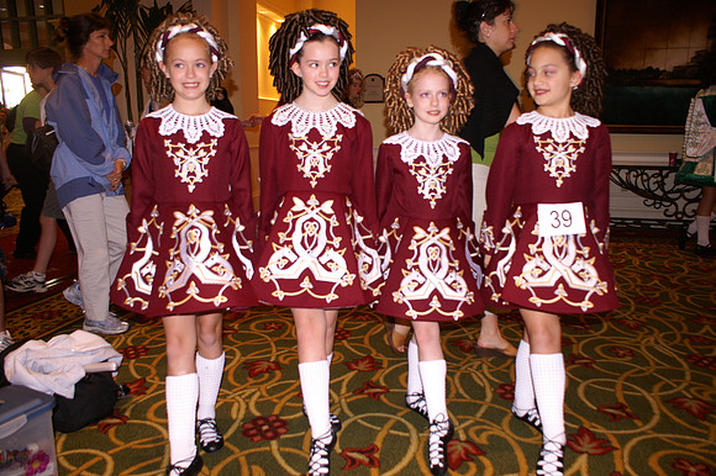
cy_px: 238
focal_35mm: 27
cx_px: 358
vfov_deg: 47.9
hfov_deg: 67.4
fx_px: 537
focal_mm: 18
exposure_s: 1/60
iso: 400
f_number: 3.5
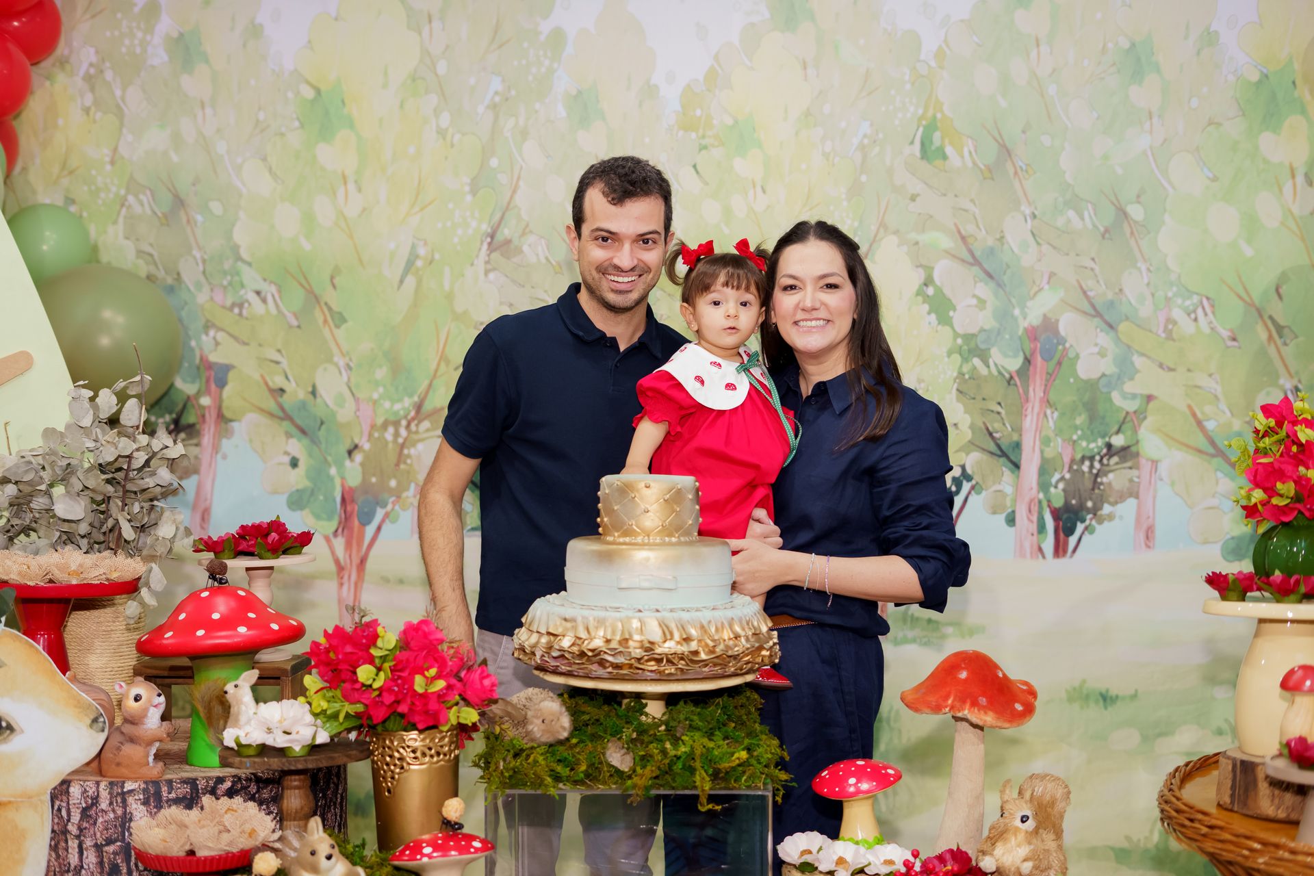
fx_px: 1825
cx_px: 657
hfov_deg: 39.6
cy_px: 438
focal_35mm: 50
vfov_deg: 27.0
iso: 2000
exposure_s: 1/160
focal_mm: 50
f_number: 2.8
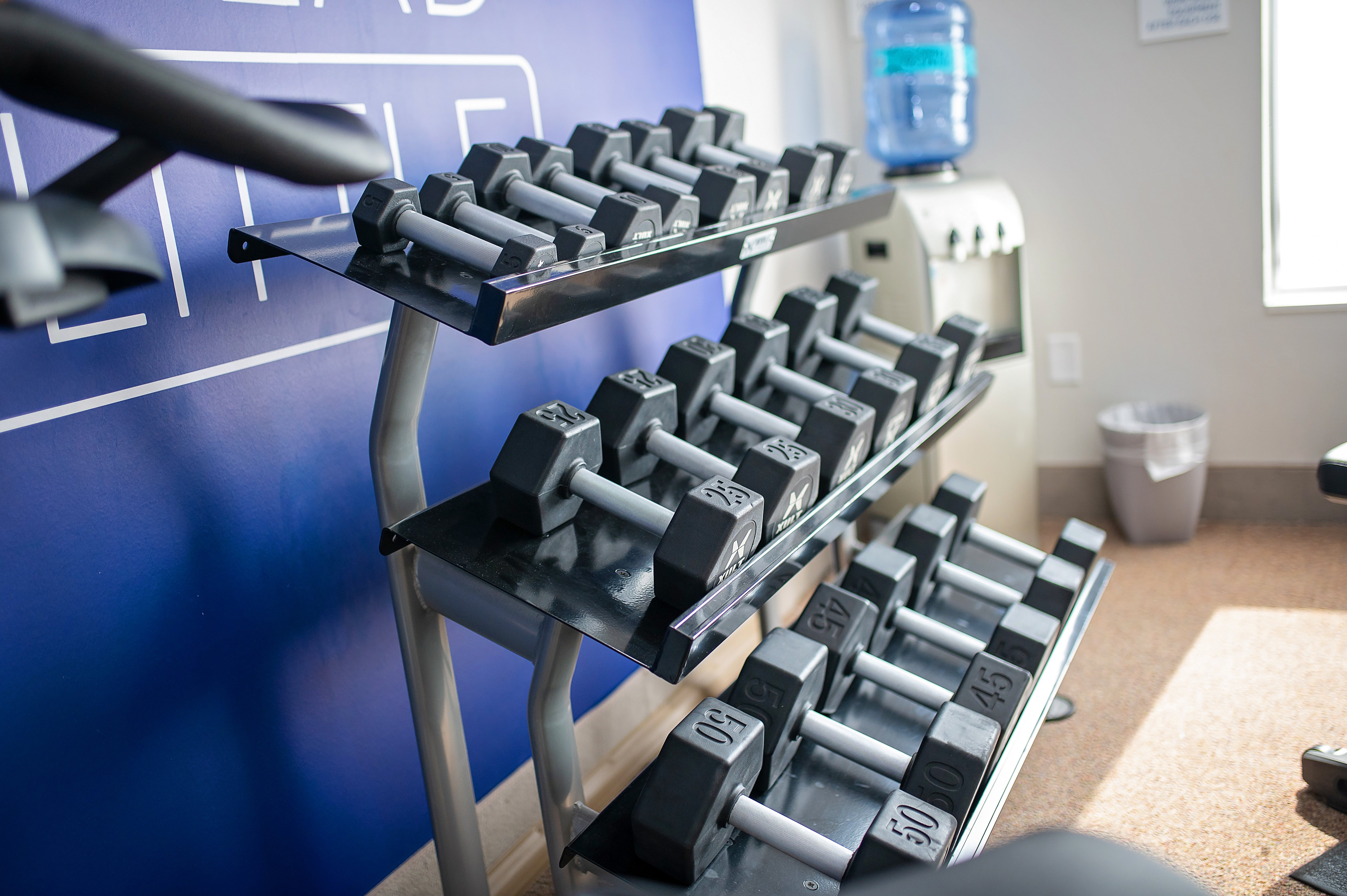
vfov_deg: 37.8
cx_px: 674
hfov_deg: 54.5
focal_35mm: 35
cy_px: 448
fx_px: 1309
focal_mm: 35
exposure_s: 1/400
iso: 640
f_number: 1.8
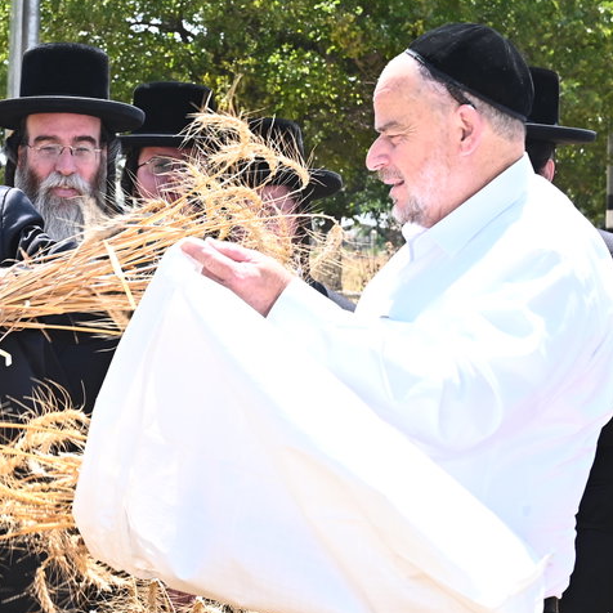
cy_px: 334
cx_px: 95
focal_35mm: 105
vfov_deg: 16.6
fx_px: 2104
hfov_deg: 16.4
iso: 160
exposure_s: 1/200
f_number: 6.3
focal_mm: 42
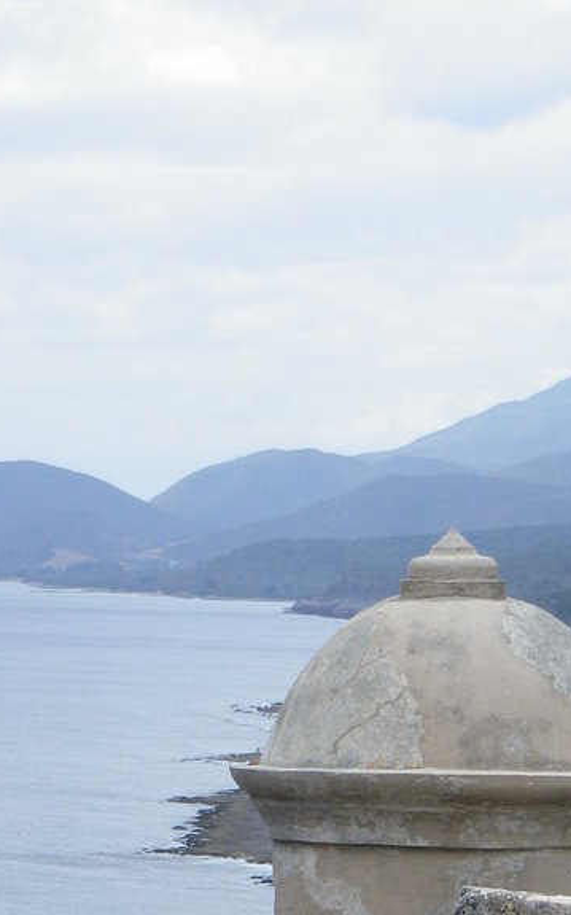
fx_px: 4684
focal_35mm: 188
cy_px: 940
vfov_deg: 11.0
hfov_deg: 7.0
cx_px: 555
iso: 80
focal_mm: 14.9
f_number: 5.2
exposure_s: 1/250
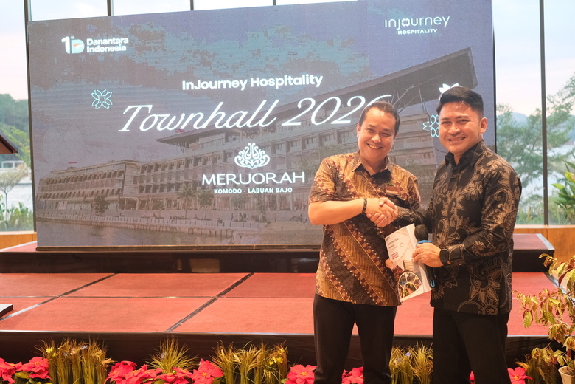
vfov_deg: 25.5
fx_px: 846
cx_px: 288
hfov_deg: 37.5
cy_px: 192
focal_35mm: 53
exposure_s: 1/52
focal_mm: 35
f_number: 2.8
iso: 2500
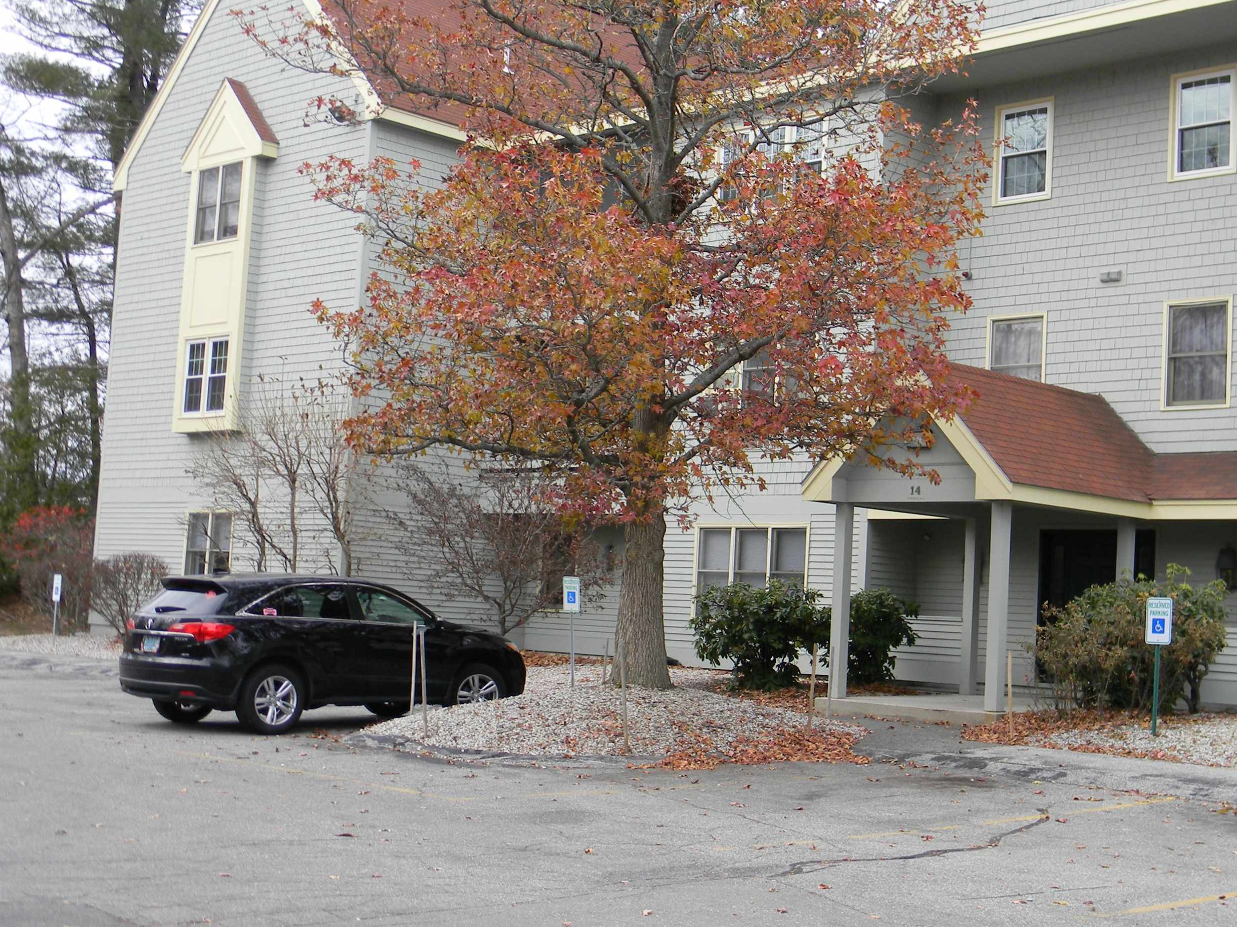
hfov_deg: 37.3
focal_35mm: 51
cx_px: 768
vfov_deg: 28.5
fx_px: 1822
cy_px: 422
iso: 80
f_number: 3.8
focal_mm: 7.3
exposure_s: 1/106
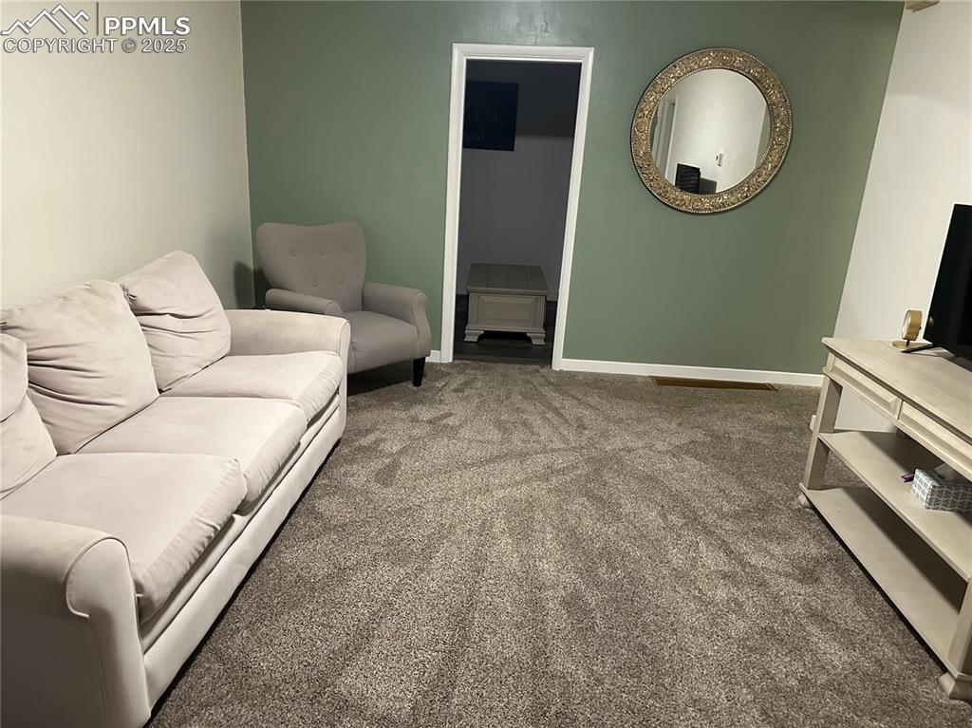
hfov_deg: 71.6
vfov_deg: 56.8
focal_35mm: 24
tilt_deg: -16.2
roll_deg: -3.9
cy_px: 364
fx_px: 674
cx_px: 486
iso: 640
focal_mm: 6.86
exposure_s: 1/60
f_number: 1.78
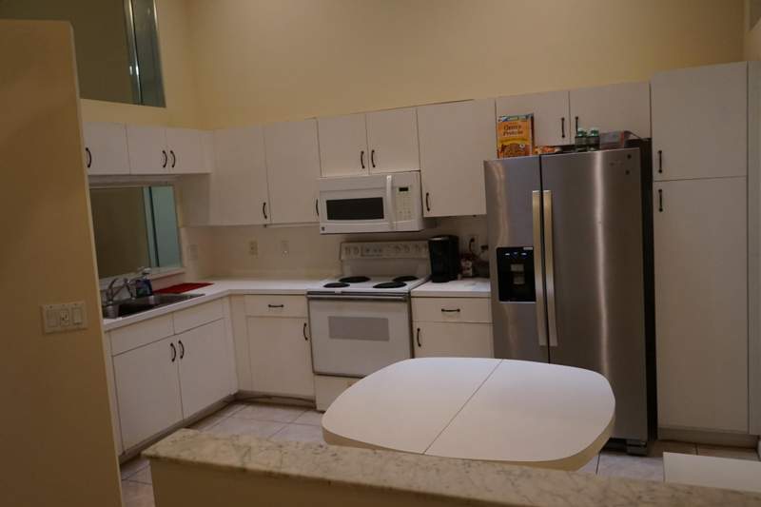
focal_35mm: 29
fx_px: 613
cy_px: 254
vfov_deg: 44.9
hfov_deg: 63.7
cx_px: 380
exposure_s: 1/160
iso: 2000
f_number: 3.5
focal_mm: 29
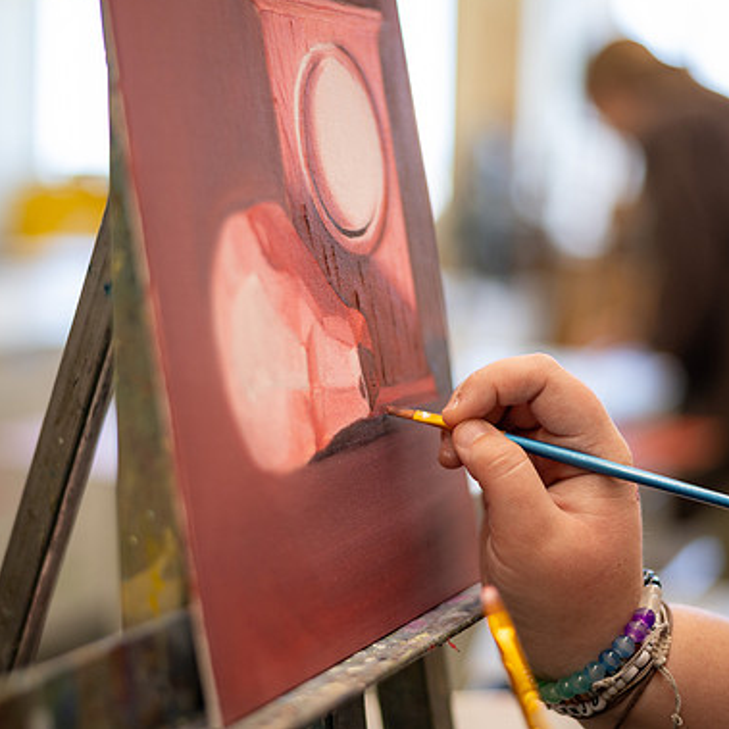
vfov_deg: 26.5
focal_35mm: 65
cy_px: 359
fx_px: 1549
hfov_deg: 26.5
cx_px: 385
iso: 320
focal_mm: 50
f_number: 1.8
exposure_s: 1/400
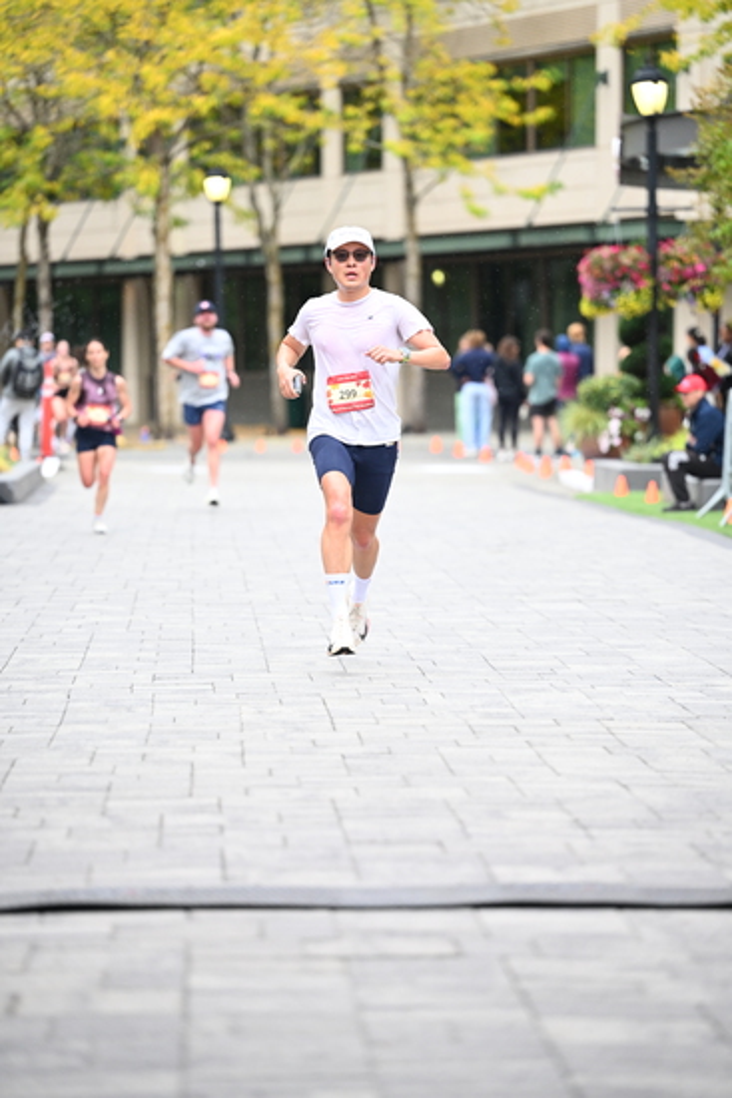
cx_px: 366
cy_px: 549
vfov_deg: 14.1
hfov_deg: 9.5
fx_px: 4419
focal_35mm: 145
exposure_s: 1/1250
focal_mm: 145
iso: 1250
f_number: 2.8
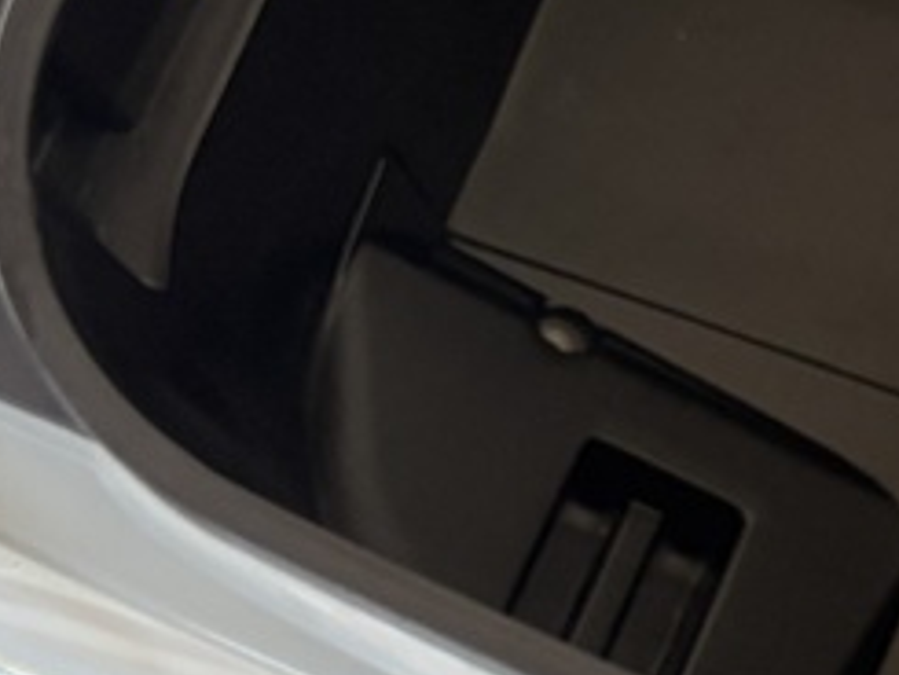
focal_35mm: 136
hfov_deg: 13.9
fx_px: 3534
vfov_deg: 10.9
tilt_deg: -63.2
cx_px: 1211
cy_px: 246
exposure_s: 1/60
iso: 200
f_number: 1.6
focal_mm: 5.96
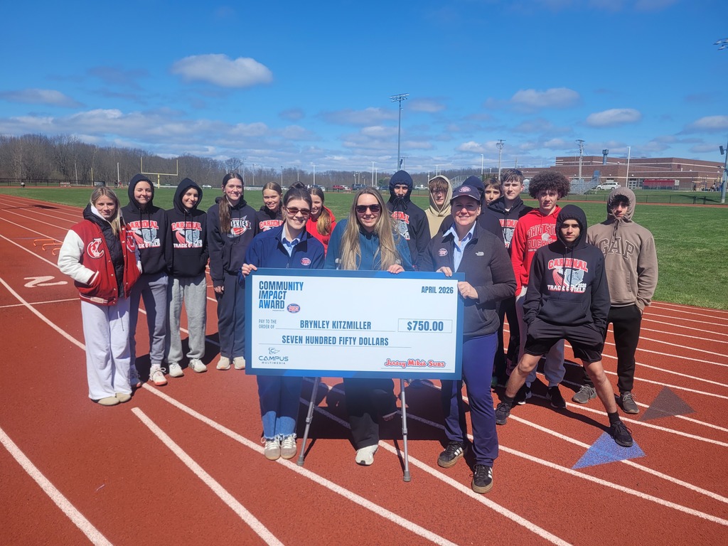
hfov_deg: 67.3
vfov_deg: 53.1
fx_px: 547
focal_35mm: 26
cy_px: 273
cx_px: 364
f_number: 1.8
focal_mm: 5.4
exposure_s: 1/3446
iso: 40
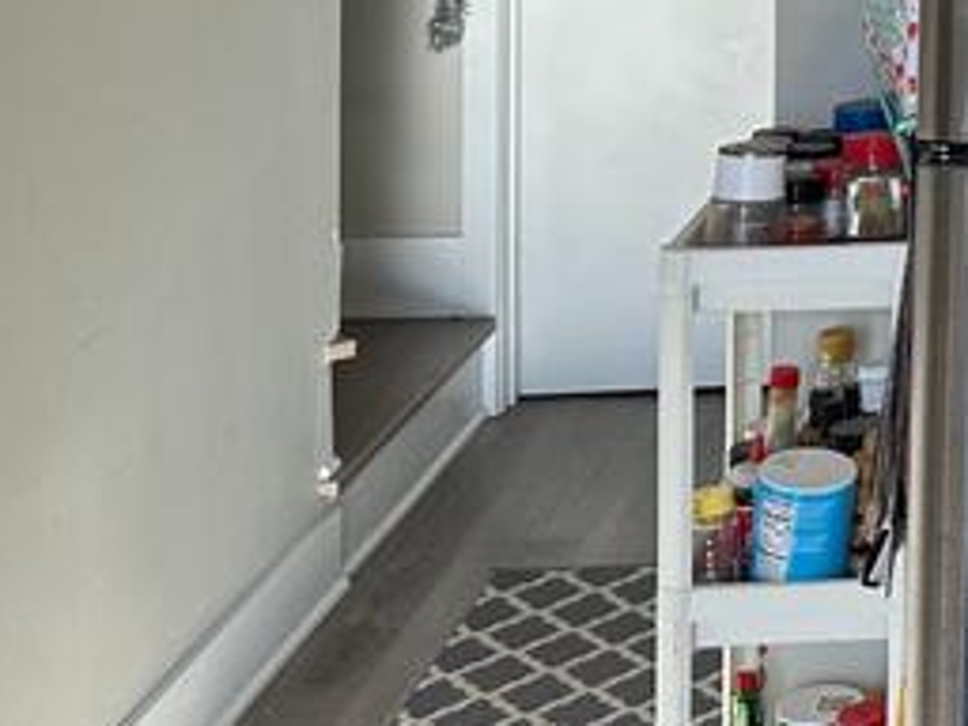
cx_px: 1705
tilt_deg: -1.4
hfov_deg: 17.1
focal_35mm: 96
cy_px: -340
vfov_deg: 14.4
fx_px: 2685
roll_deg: -0.4
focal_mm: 6.86
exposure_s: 1/136
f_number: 1.78
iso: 64
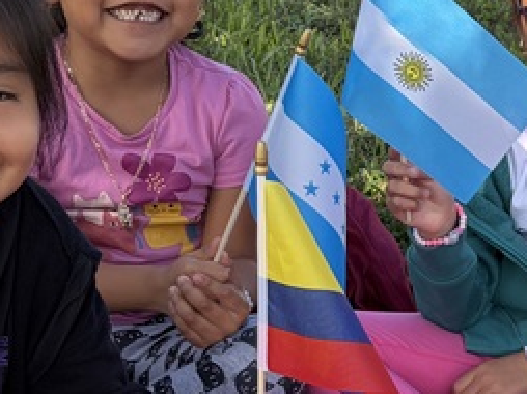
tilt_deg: -23.1
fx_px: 1597
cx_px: 616
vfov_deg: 13.9
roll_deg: -3.6
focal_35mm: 105
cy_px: 365
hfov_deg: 17.9
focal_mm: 5.96
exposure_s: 1/716
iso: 50
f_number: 1.6
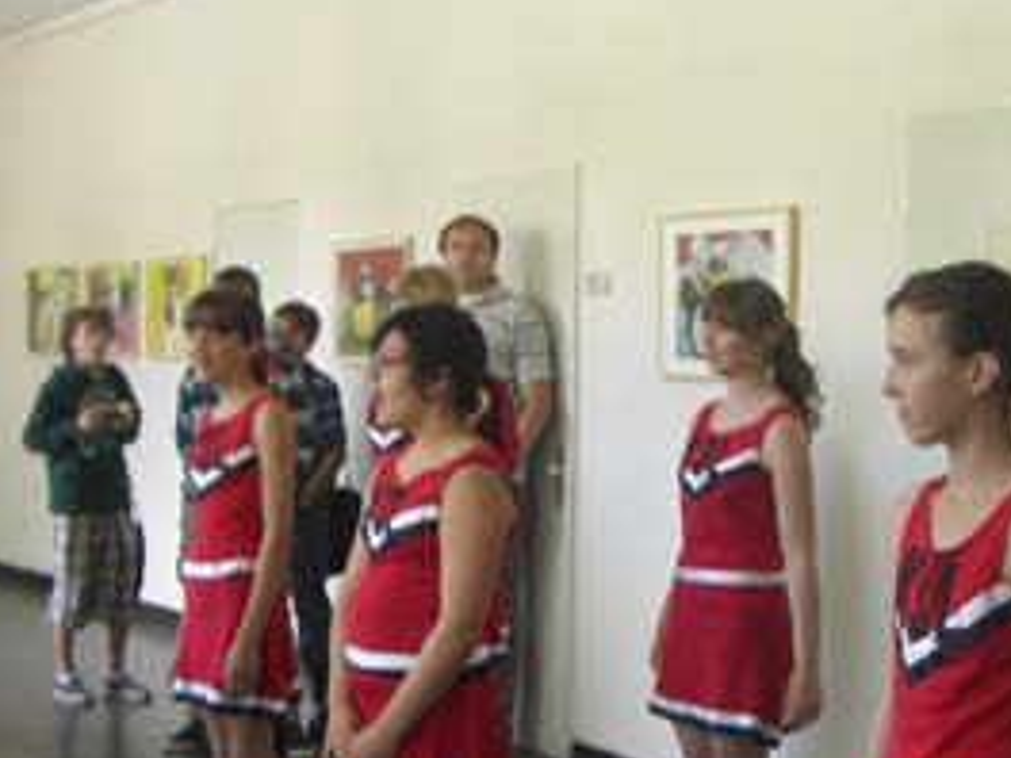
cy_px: 549
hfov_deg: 27.0
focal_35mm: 72
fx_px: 2103
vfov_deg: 20.3
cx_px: 460
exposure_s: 1/40
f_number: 2.7
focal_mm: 6.2
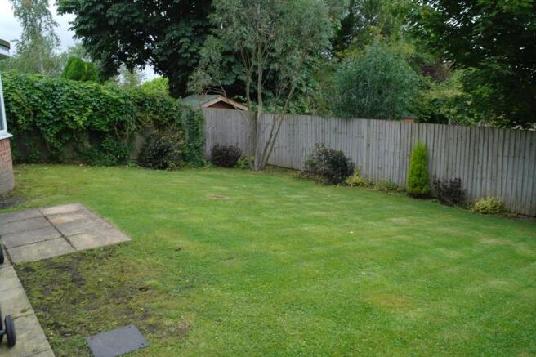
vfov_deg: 44.9
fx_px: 432
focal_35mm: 29
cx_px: 268
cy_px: 178
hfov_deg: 63.7
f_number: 7.1
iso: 100
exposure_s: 1/50
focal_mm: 19
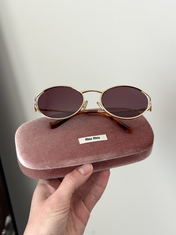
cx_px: 88
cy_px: 118
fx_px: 325
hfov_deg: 30.3
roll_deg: -1.4
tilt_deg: -33.5
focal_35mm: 48
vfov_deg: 39.7
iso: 50
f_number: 1.78
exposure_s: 1/159
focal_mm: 6.76
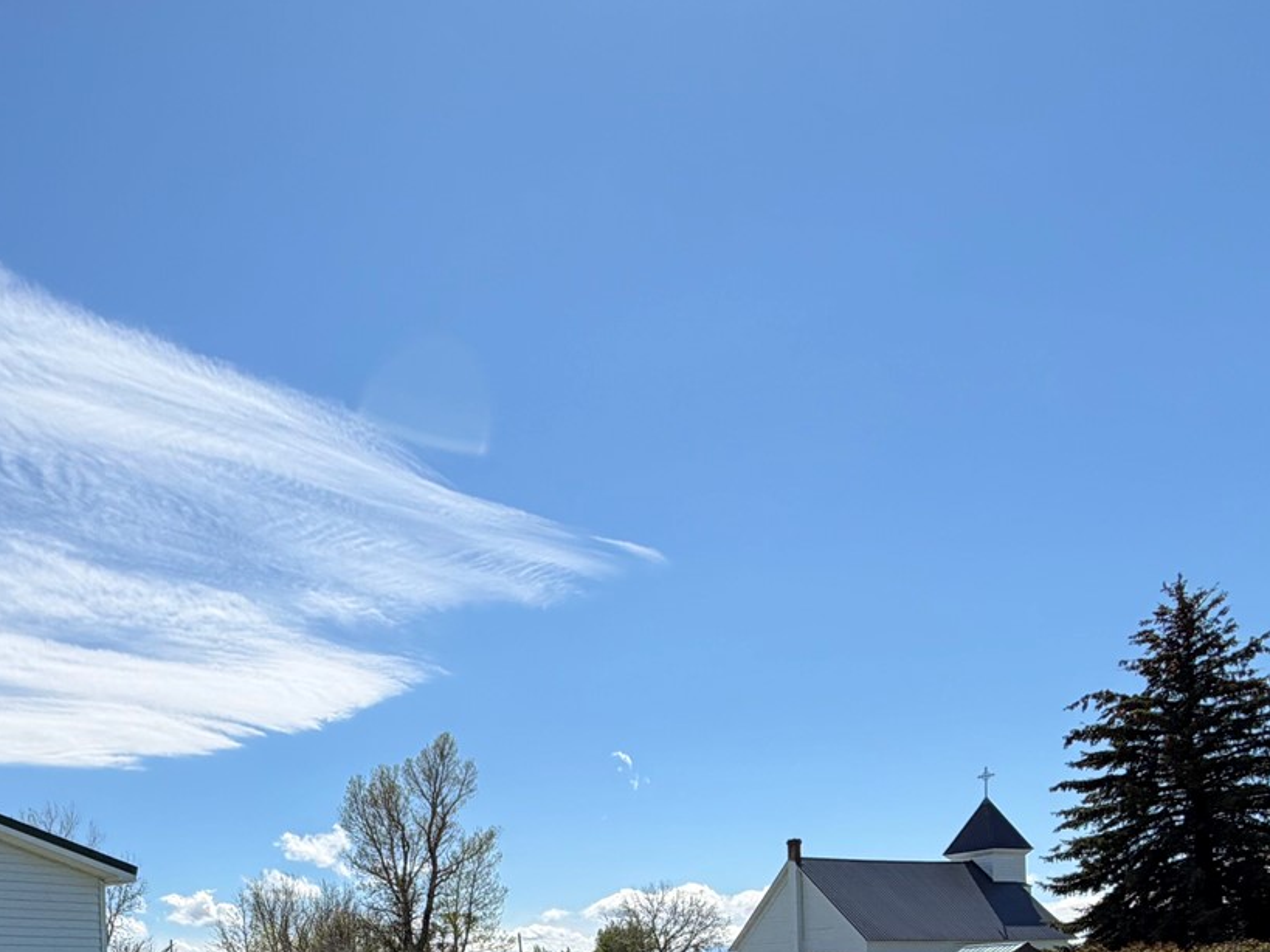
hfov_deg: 49.7
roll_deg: +2.6
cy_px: 1011
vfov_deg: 35.6
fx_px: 1284
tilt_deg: +0.2
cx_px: 267
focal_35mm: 35
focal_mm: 2.22
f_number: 2.2
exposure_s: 1/1068
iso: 20
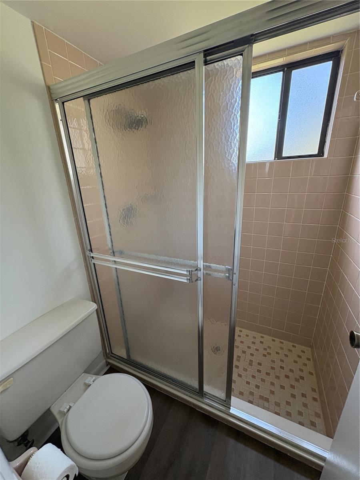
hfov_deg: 85.7
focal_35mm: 14
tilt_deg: -17.3
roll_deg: +2.0
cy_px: 240
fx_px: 194
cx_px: 180
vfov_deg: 102.1
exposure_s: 1/71
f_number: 2.2
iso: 200
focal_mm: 2.22
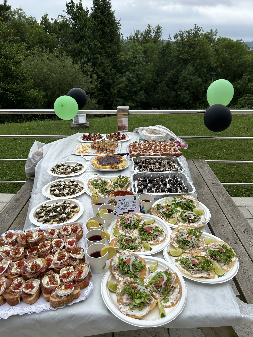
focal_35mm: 26
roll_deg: +0.5
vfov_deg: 67.3
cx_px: 126
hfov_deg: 53.1
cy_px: 168
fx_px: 253
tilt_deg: -24.3
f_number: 1.5
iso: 50
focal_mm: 5.7
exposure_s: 1/4630
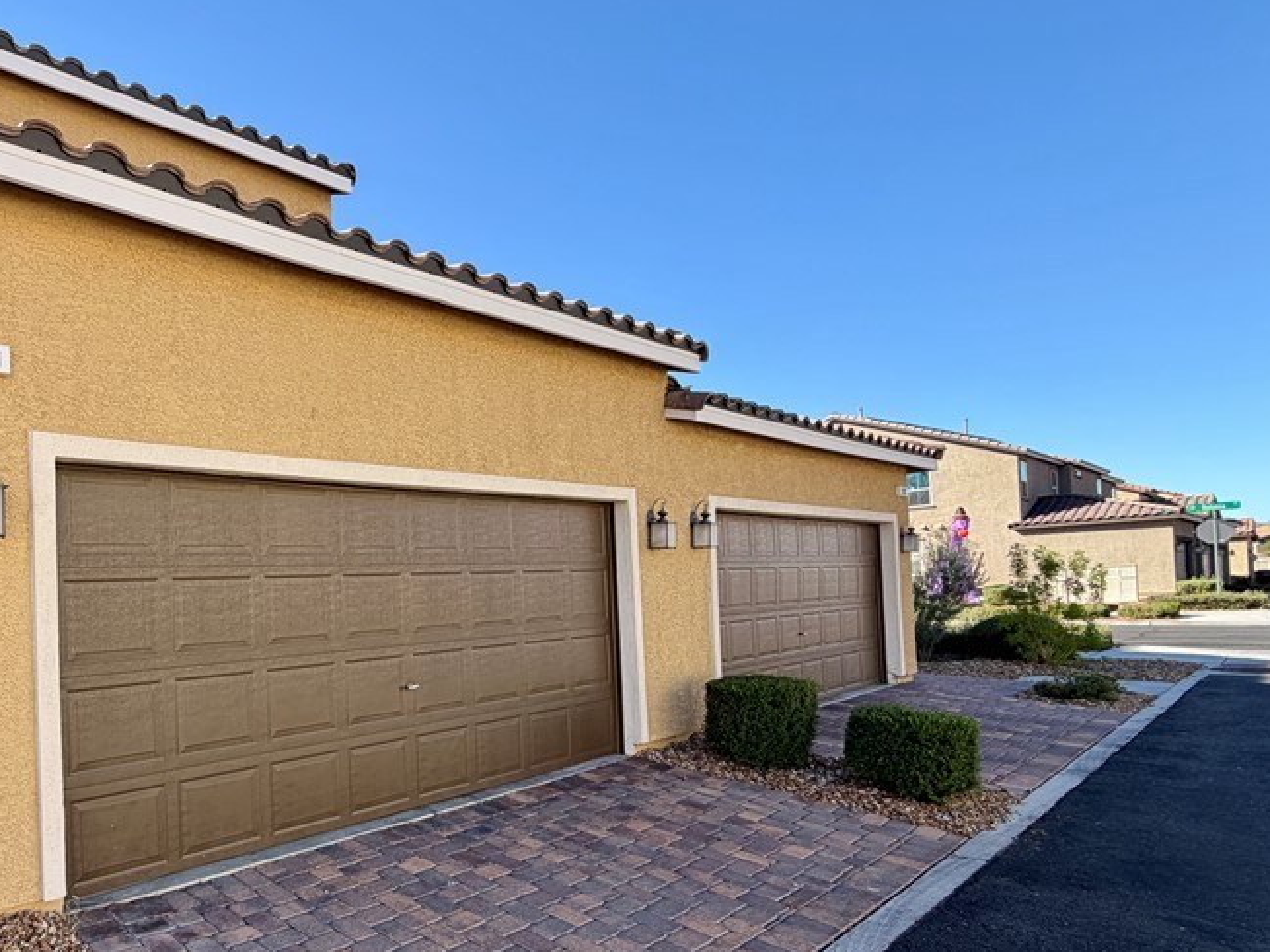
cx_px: 298
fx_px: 807
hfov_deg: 70.6
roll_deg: +2.1
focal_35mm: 22
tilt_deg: +0.7
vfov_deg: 60.4
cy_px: 582
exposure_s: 1/527
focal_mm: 2.22
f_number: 2.2
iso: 40
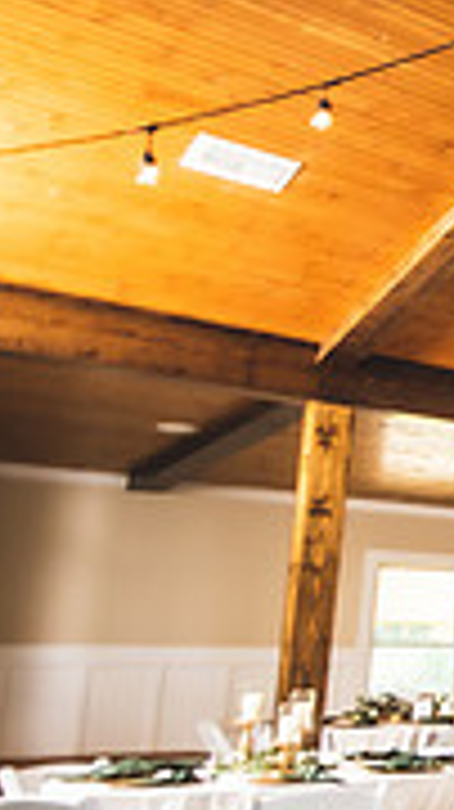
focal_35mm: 48
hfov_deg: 12.3
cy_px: 533
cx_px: 1291
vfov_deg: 42.4
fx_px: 1029
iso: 1000
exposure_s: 1/250
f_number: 2.8
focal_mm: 14
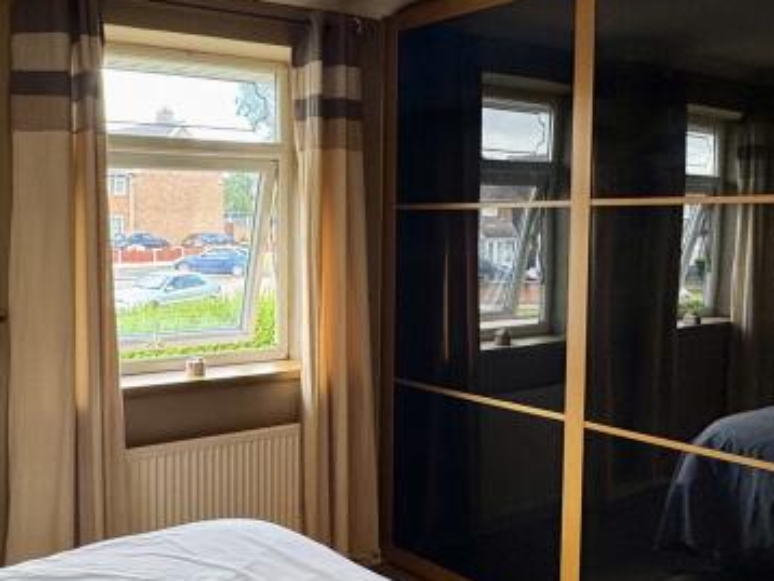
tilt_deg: -3.9
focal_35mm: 40
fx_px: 895
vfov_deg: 36.0
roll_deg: +0.3
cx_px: 270
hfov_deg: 46.2
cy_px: 289
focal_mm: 2.22
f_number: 2.2
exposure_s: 1/100
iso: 100
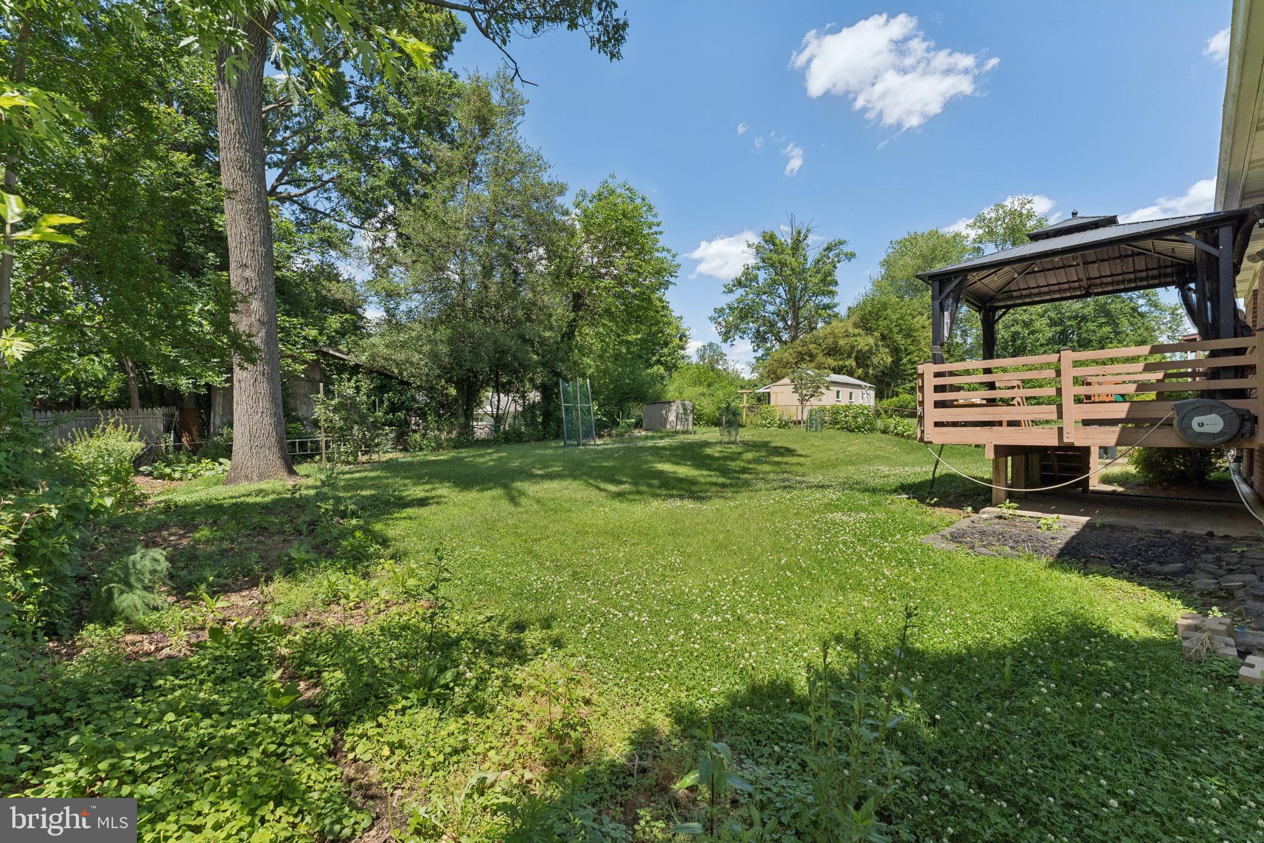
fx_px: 523
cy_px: 422
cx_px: 632
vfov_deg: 77.7
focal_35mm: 15
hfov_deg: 100.8
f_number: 7.1
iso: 1250
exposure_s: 1/2500
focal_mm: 14.9
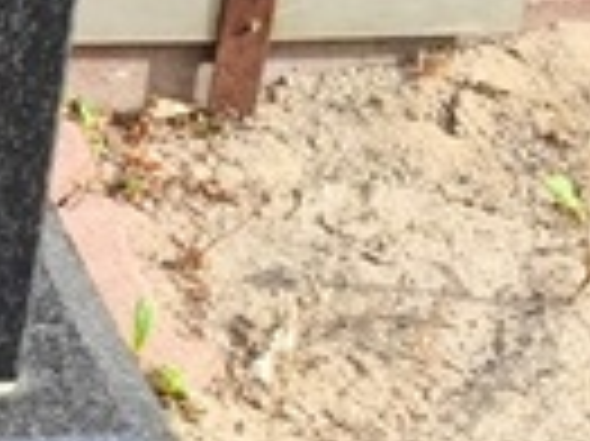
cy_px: -99
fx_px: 5194
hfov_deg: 6.2
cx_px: -849
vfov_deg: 4.8
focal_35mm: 305
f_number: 1.7
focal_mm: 4.71
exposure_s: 1/268
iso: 50
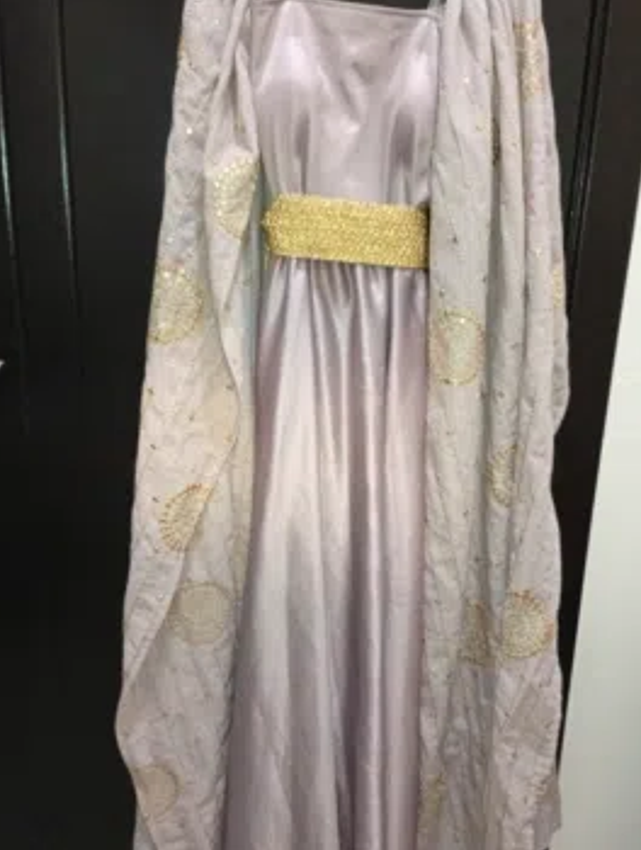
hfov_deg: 43.1
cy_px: 403
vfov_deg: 55.2
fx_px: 812
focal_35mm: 33
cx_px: 316
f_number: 1.8
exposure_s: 1/20
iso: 901
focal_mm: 3.84
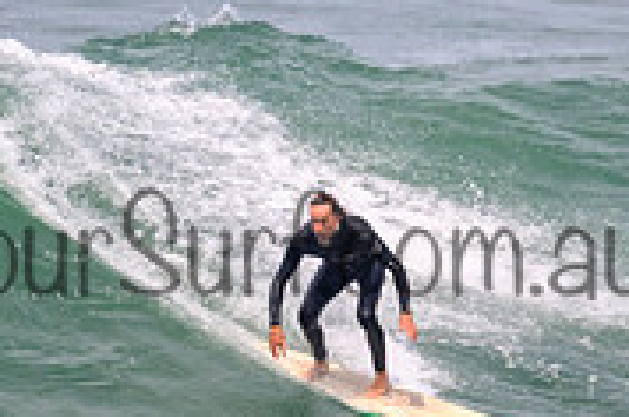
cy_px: 214
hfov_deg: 0.8
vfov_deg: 0.5
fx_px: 45590
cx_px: 276
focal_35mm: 2614
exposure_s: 1/2000
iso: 1000
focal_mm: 800
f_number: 11
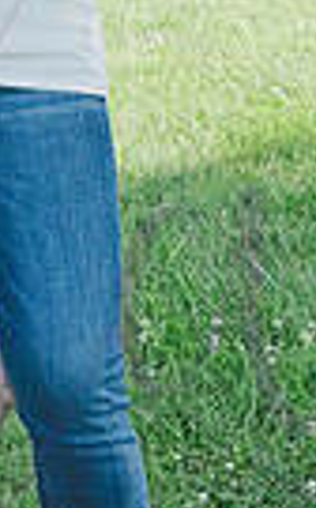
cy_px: 0
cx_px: -250
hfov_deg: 6.3
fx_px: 2792
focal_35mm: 202
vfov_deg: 10.3
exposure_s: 1/320
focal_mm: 46
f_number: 8
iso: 400
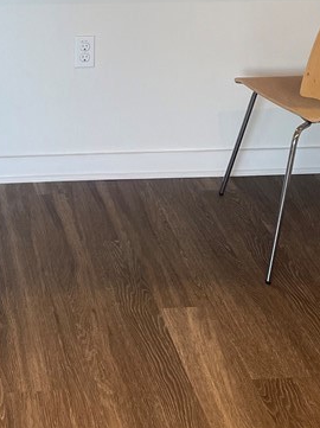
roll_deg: -0.4
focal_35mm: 71
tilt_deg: -11.2
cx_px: 7
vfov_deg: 24.7
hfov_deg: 20.1
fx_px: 877
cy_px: -92
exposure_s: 1/120
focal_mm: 5.1
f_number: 1.6
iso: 125
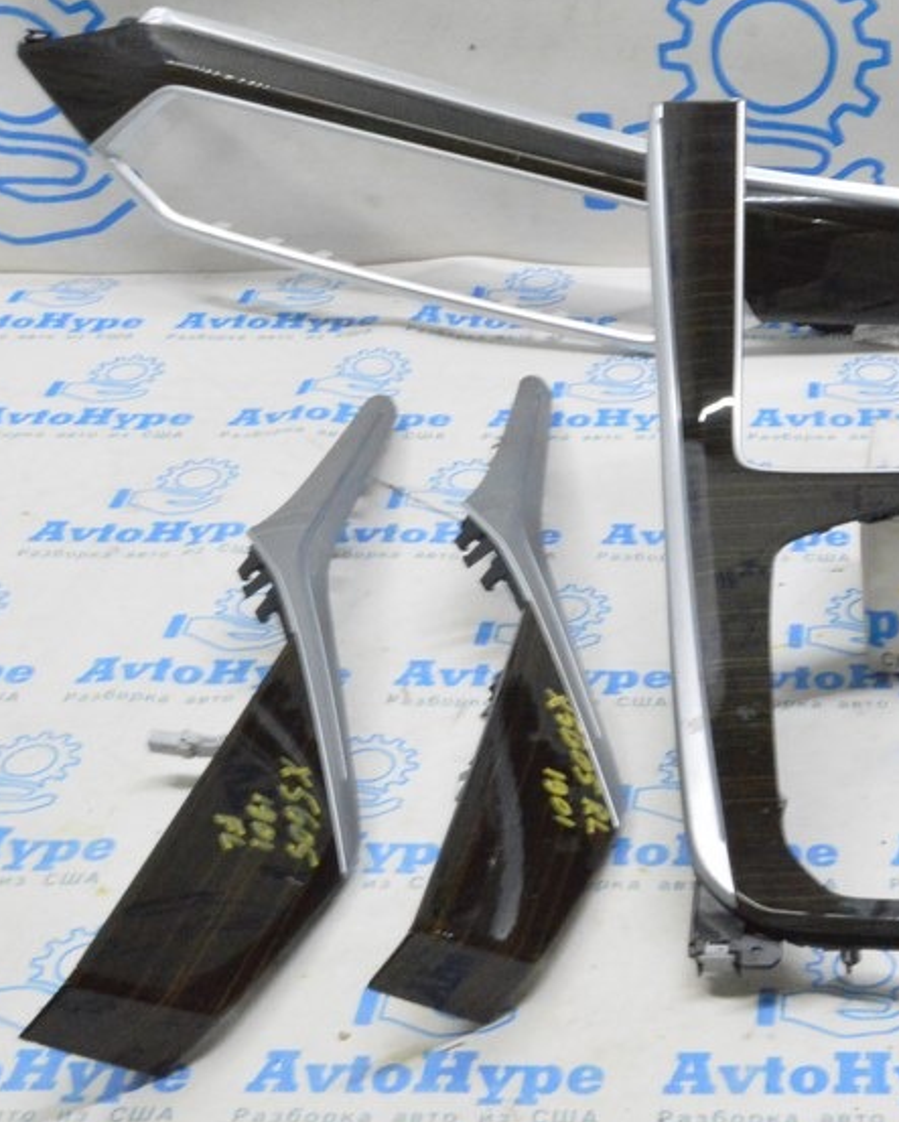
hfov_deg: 24.6
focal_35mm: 60
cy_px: 451
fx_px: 1989
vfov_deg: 31.4
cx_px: 844
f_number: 20
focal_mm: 23
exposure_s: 1/20
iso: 6400
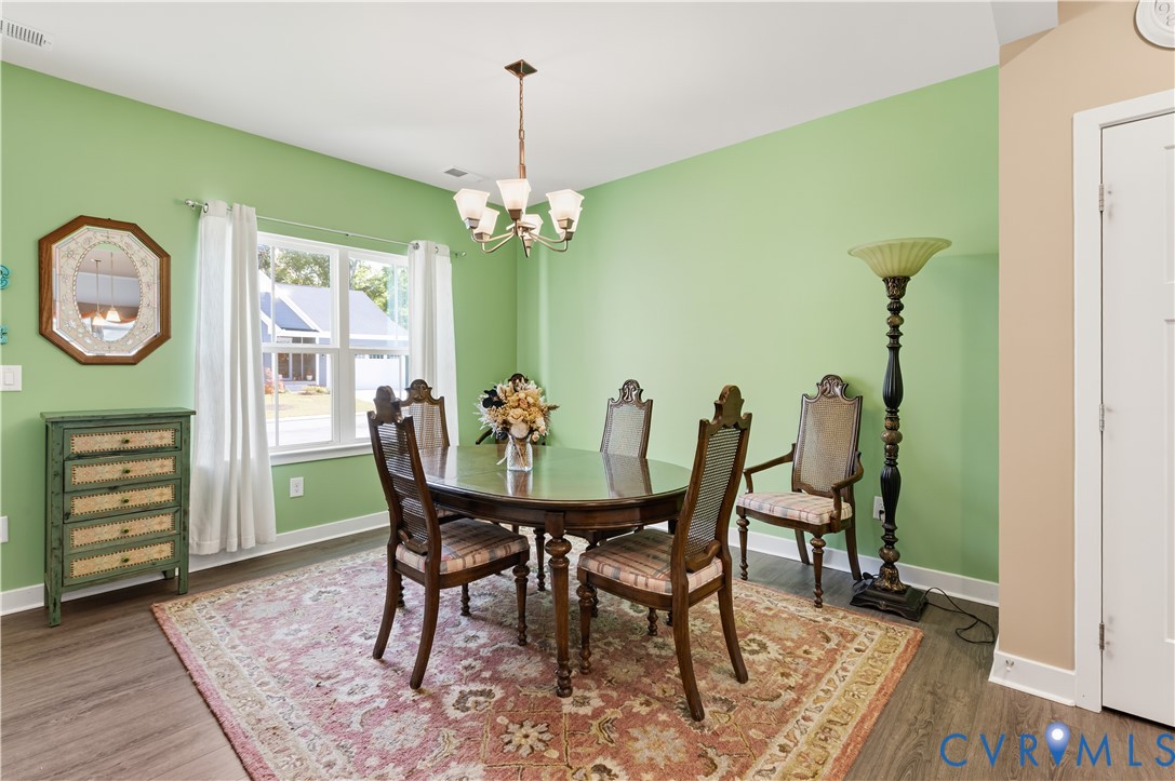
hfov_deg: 96.8
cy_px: 390
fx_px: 522
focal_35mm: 16
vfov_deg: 73.7
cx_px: 588
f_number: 9
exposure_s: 1/10
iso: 1600
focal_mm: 16
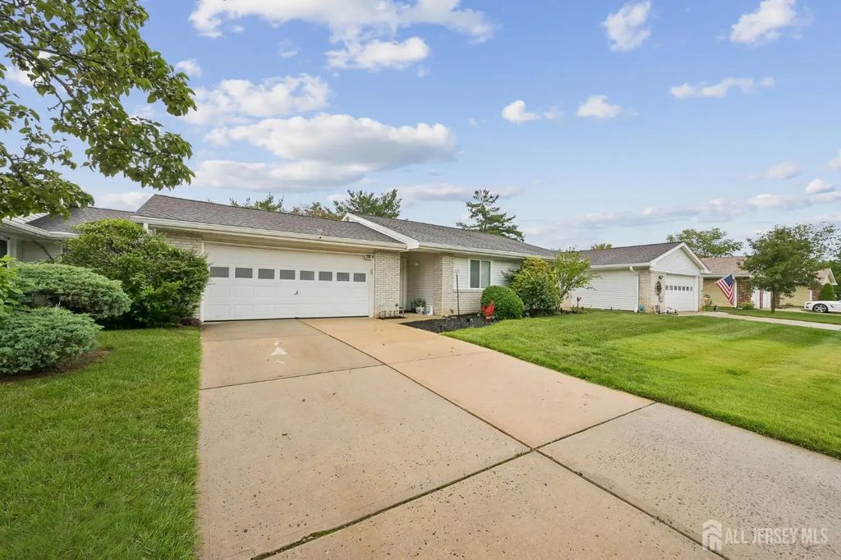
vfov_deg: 81.2
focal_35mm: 14
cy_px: 280
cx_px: 420
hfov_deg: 104.3
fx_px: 327
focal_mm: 14
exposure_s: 1/15
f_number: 11
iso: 400
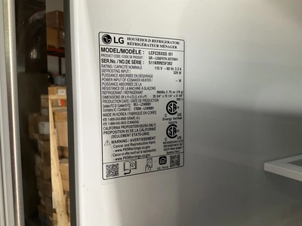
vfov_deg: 48.2
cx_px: 151
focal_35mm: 29
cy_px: 113
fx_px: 253
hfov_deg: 61.7
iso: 64
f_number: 1.8
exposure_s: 1/79
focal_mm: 3
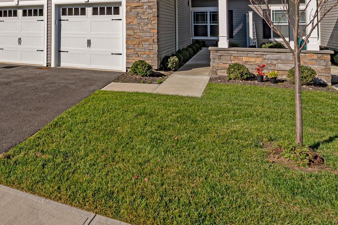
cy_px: 17
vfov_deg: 38.9
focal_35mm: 31
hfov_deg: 58.3
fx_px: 291
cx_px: 101
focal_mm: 15
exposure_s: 1/640
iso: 400
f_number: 13
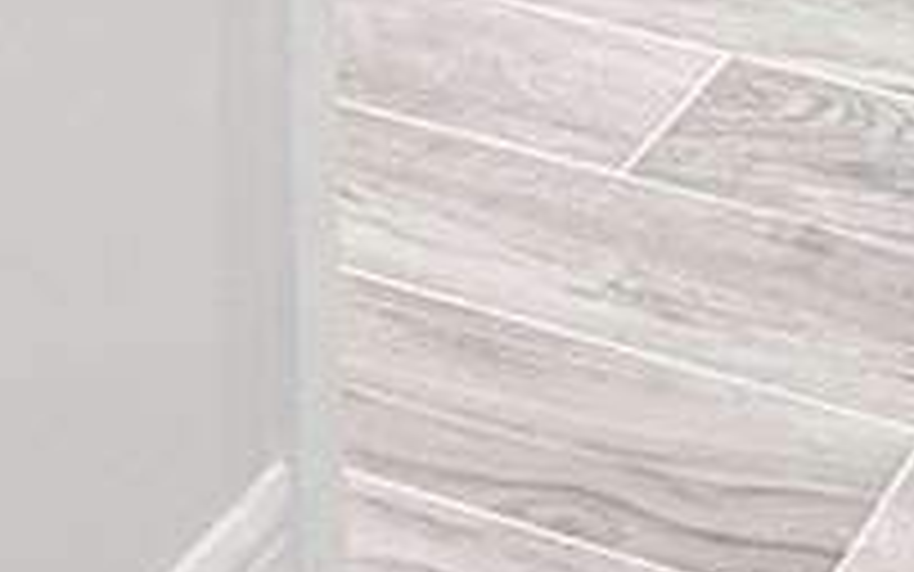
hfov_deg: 16.7
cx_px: 1220
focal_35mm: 117
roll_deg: +1.2
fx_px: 2915
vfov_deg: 7.7
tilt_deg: +1.3
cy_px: -1711
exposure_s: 1/60
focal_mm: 2.22
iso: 500
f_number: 2.2
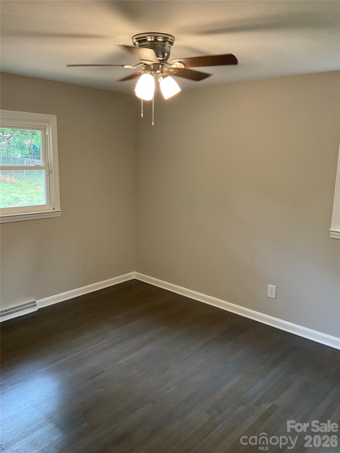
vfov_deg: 61.7
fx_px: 380
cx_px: 170
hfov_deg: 48.2
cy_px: 226
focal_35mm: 29
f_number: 1.8
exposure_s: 1/60
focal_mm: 3
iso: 125
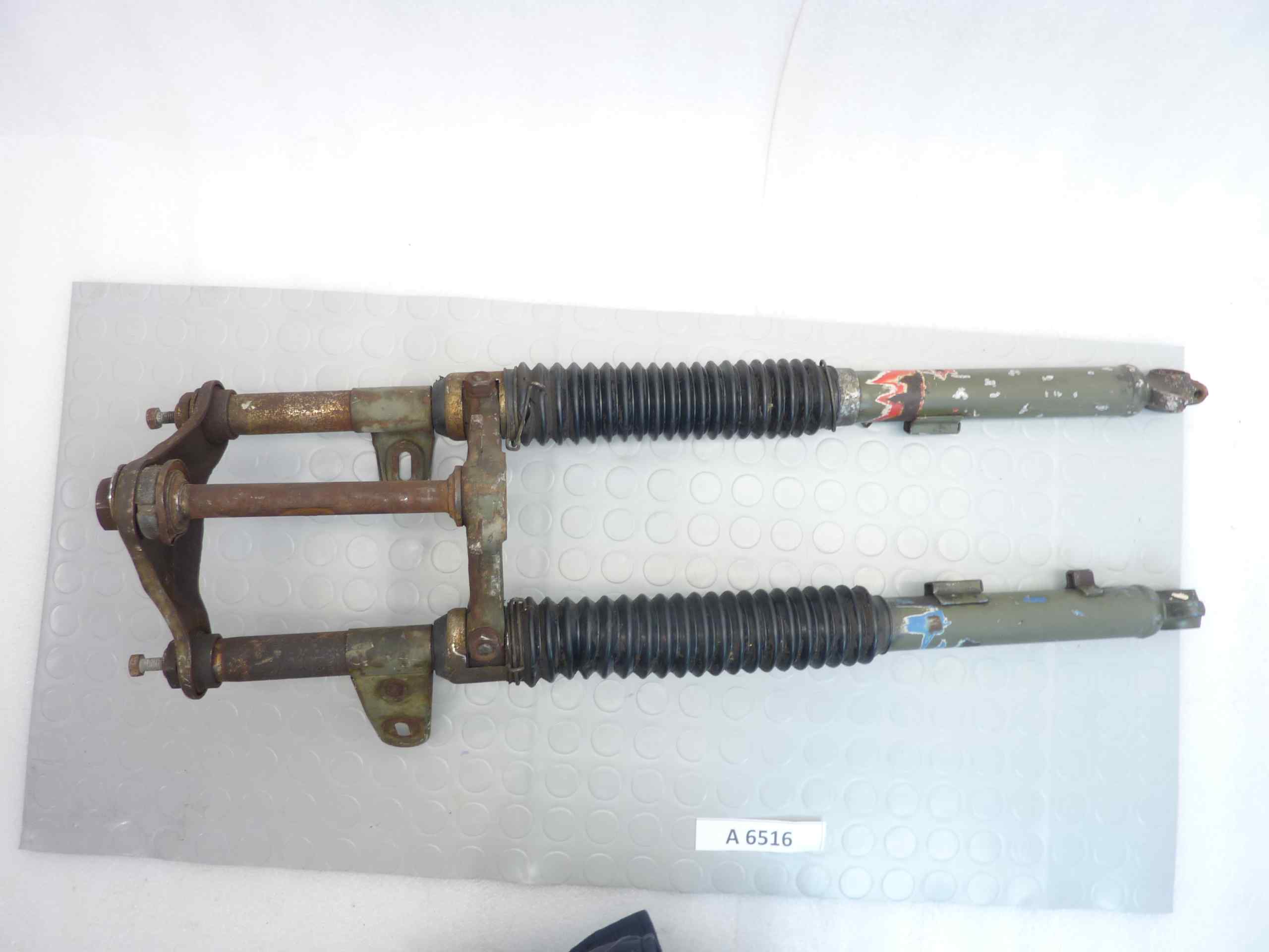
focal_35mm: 25
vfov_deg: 54.9
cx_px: 634
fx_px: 916
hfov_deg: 69.4
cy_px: 476
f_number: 3.3
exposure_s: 1/8
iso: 80
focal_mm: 4.1
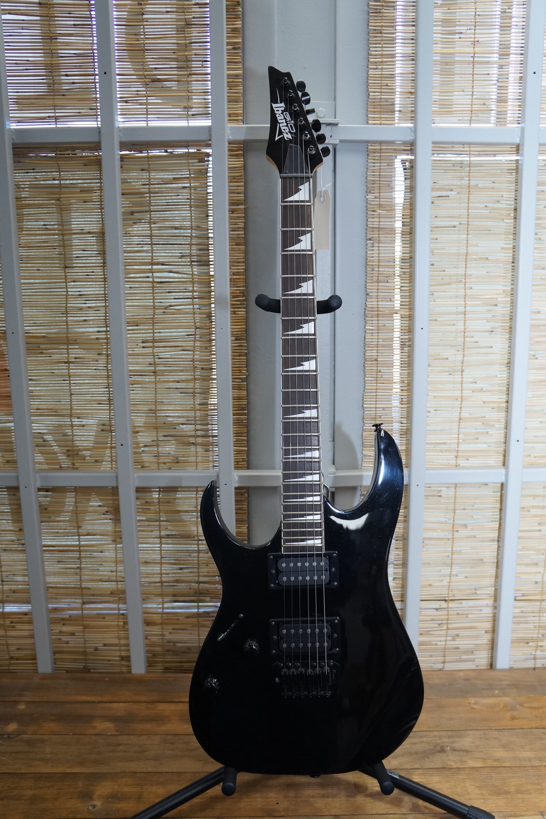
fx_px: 682
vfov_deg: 61.9
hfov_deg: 43.6
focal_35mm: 30
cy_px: 410
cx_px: 273
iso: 500
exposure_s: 1/160
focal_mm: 20
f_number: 4
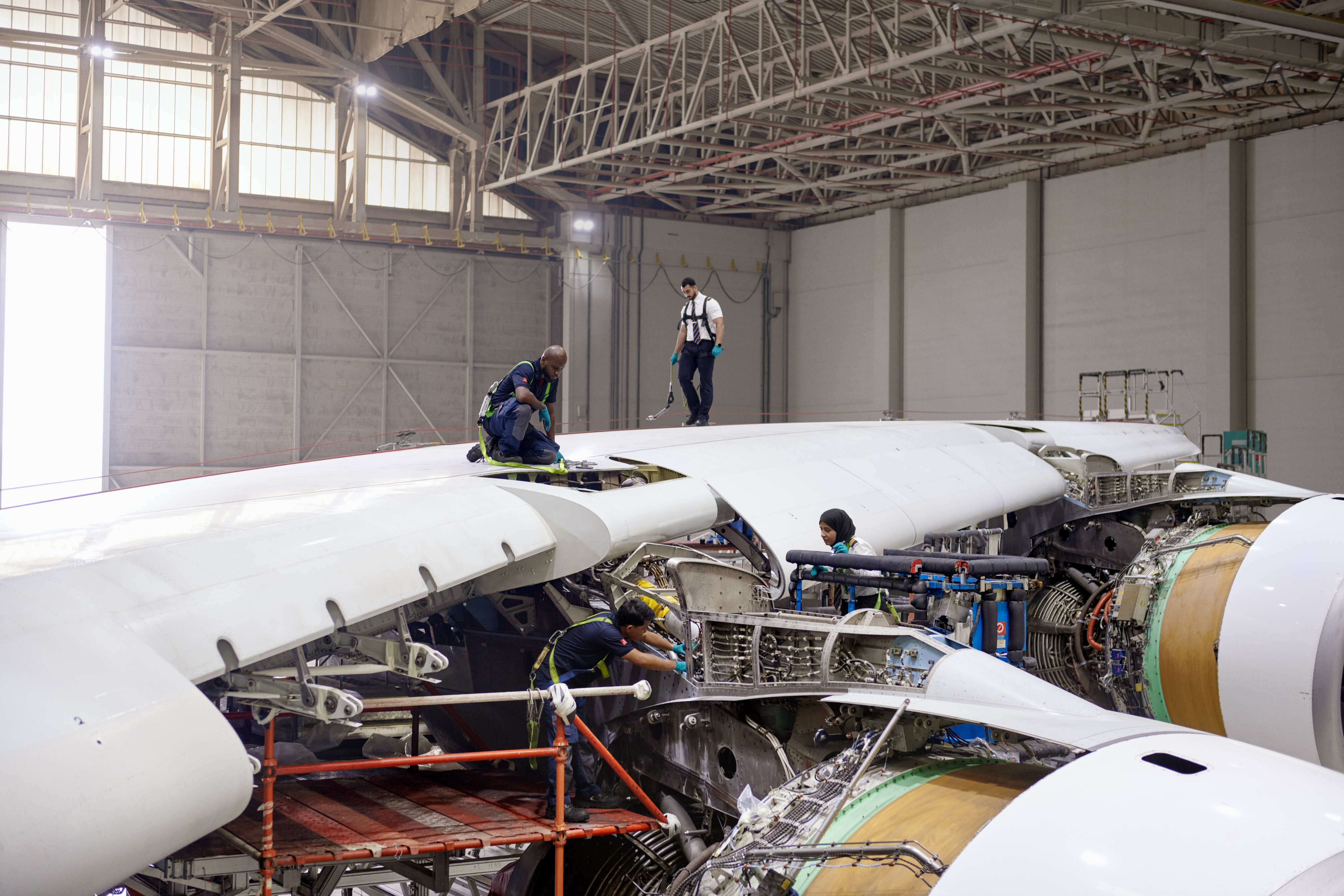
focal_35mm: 48
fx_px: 1792
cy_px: 448
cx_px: 672
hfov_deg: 41.1
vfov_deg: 28.1
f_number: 3.2
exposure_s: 1/100
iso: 400
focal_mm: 48
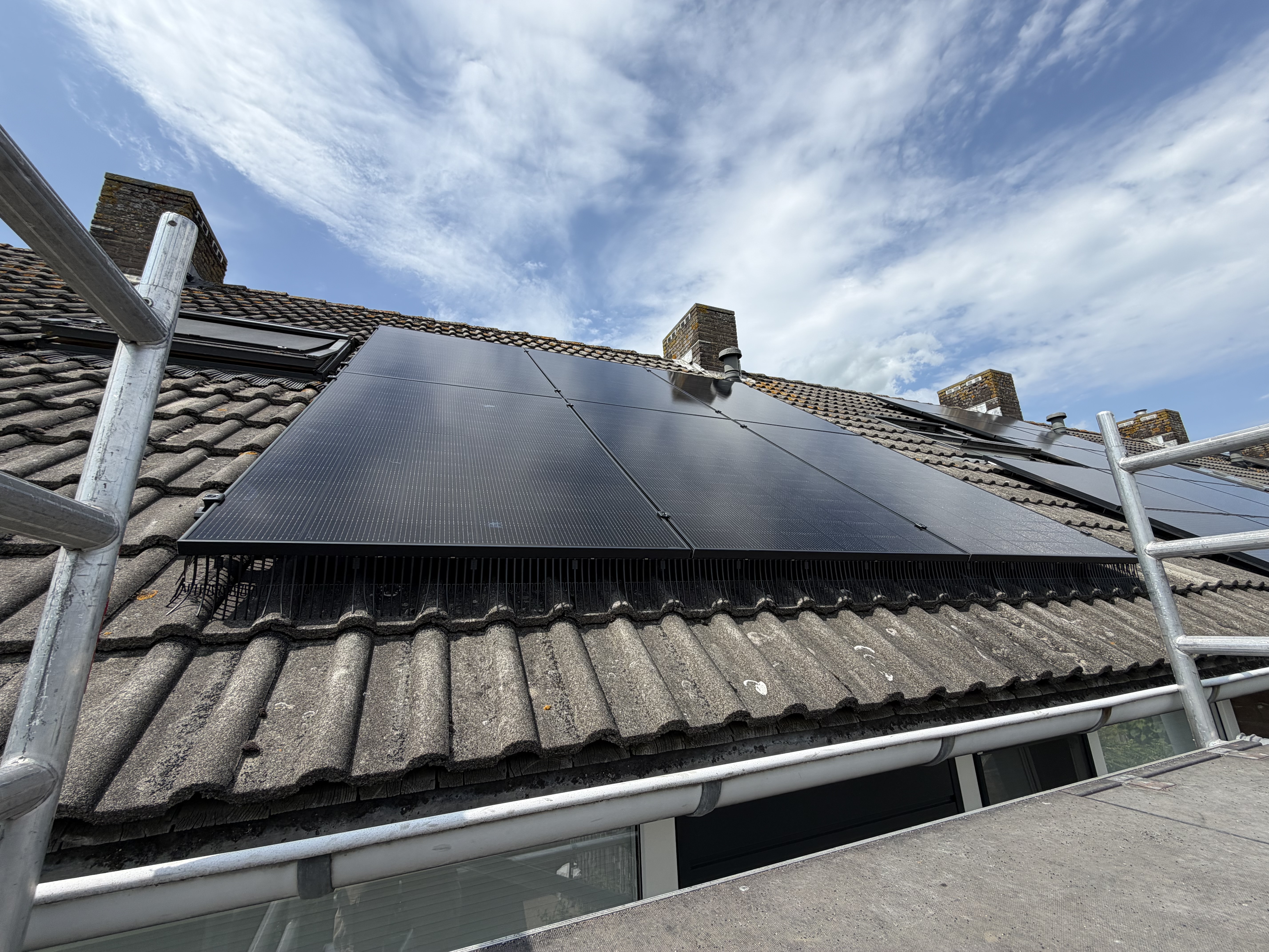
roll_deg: +2.3
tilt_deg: +15.5
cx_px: 634
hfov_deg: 102.1
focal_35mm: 14
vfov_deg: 85.7
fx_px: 513
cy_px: 476
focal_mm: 2.22
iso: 20
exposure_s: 1/1033
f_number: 2.2
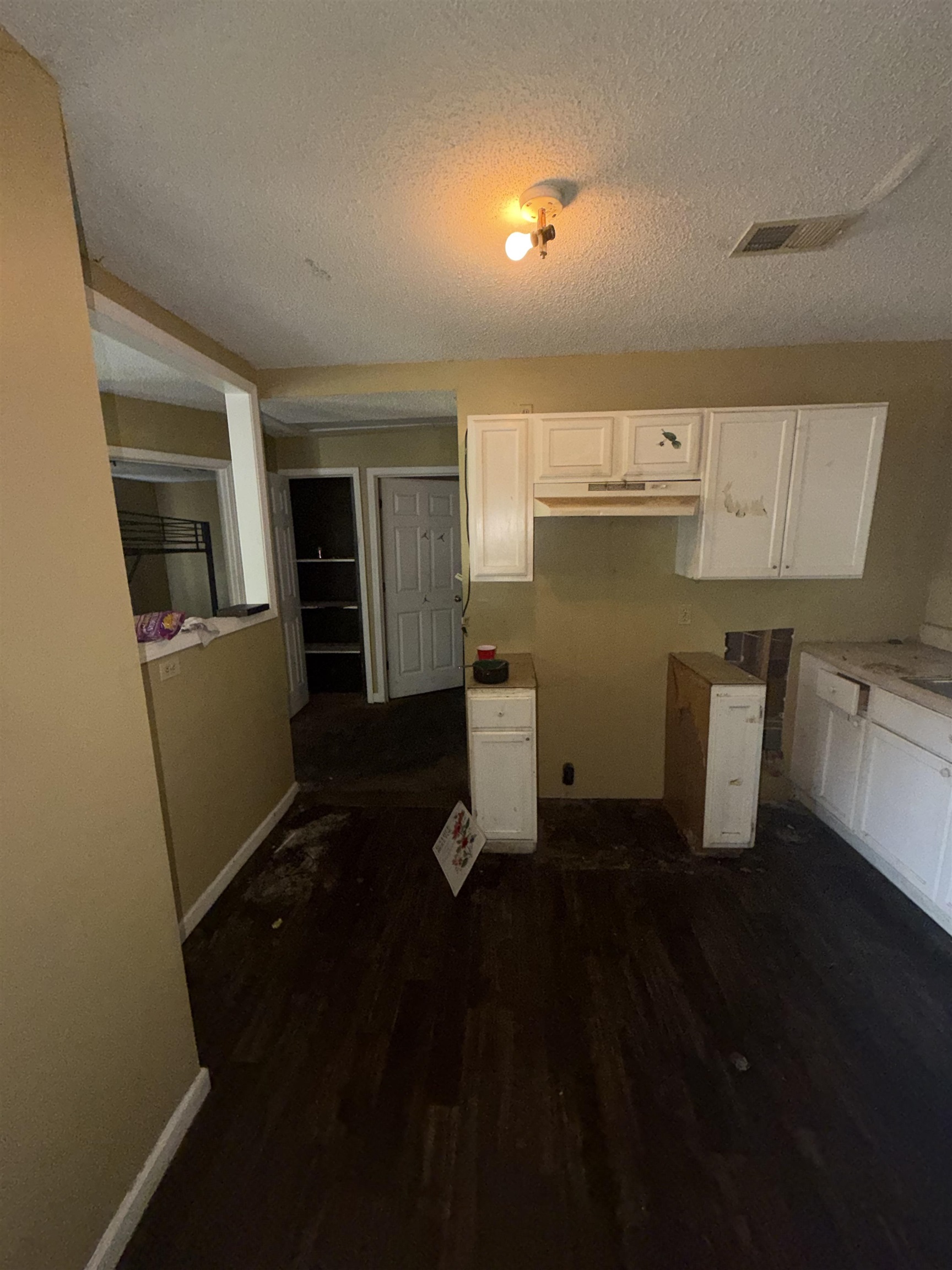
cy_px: 635
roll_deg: +0.6
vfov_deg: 102.1
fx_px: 513
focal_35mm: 14
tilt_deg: -11.4
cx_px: 476
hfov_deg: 85.7
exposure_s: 1/60
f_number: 2.2
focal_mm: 2.22
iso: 200
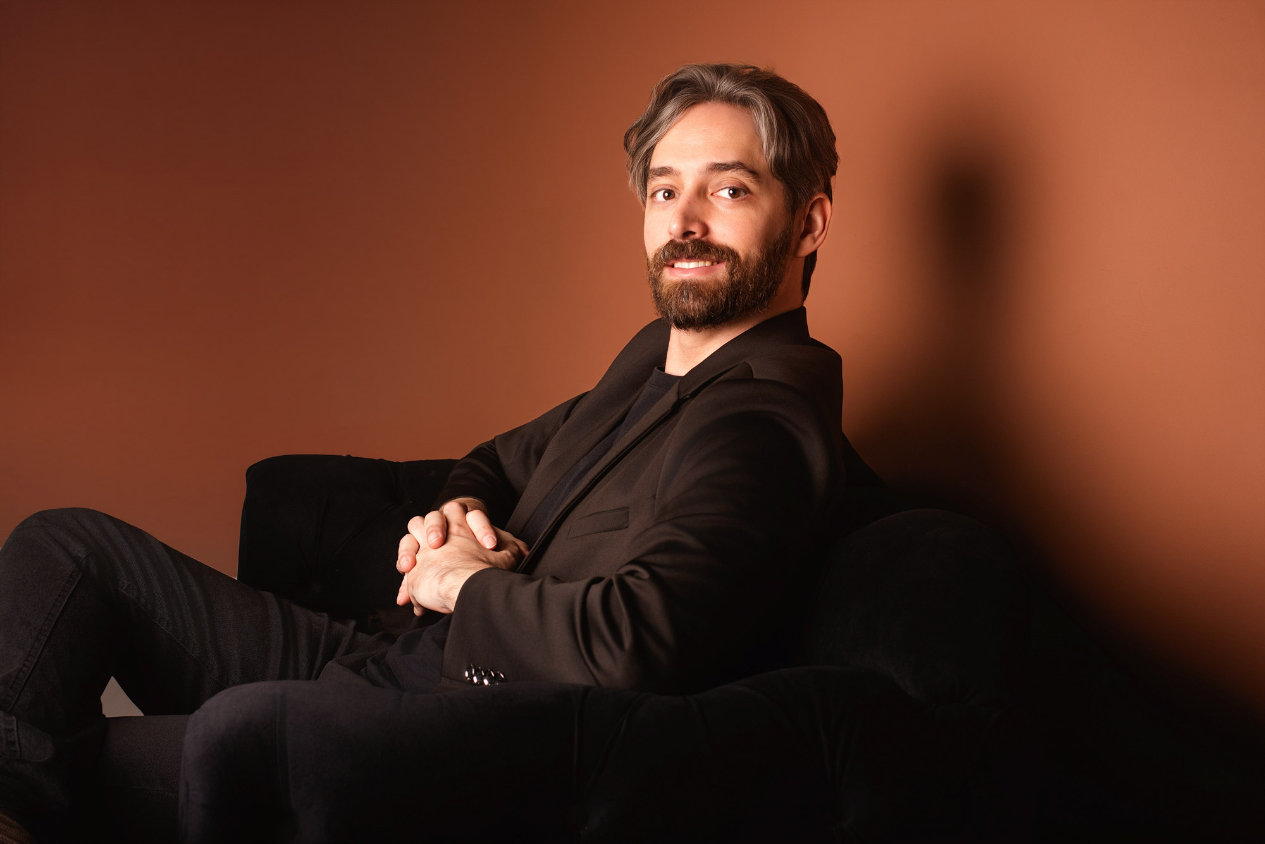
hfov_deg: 39.6
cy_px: 422
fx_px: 1757
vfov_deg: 27.0
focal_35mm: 50
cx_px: 632
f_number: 8
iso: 100
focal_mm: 50
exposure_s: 1/200
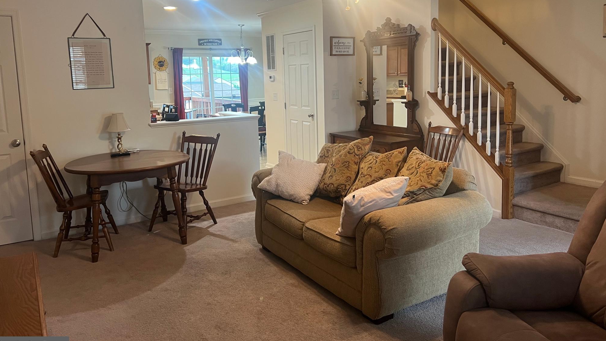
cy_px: 129
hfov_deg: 66.1
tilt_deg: -7.6
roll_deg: +1.3
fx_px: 466
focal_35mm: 29
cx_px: 304
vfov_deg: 39.9
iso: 160
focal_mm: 5.7
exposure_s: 1/60
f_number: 1.5
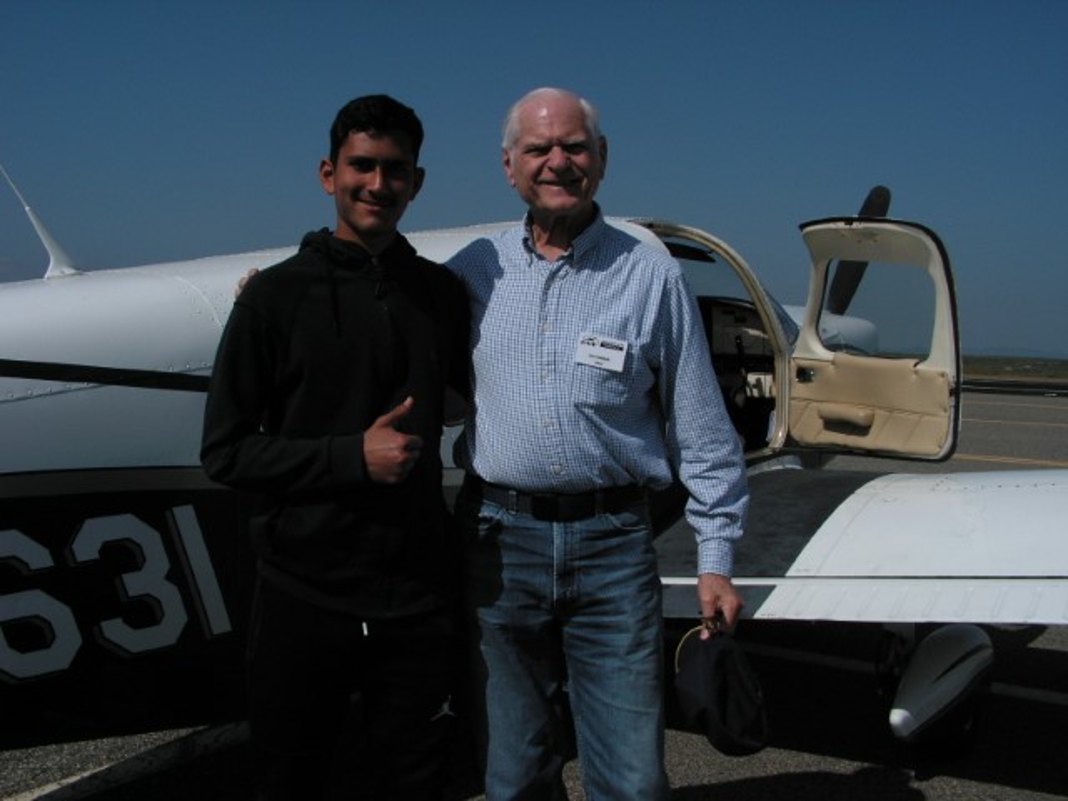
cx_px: 534
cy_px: 400
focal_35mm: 36
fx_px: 1111
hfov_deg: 51.4
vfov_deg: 39.7
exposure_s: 1/1250
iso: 50
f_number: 4.8
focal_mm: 6
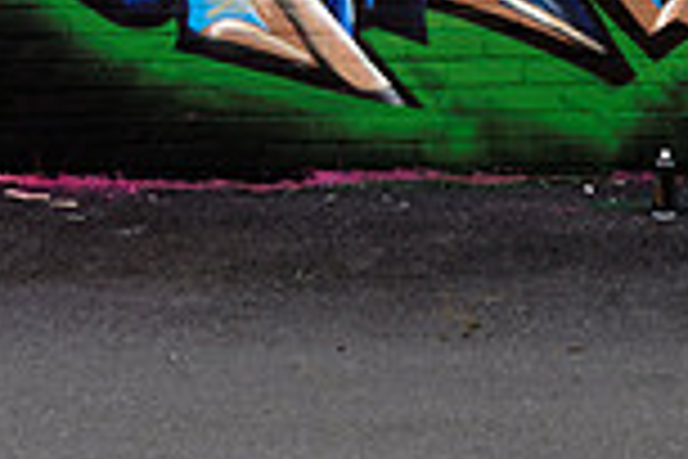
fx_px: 1815
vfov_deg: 13.5
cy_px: -234
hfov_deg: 20.7
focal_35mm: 95
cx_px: 706
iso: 100
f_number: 4
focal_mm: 17.01
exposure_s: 1/100
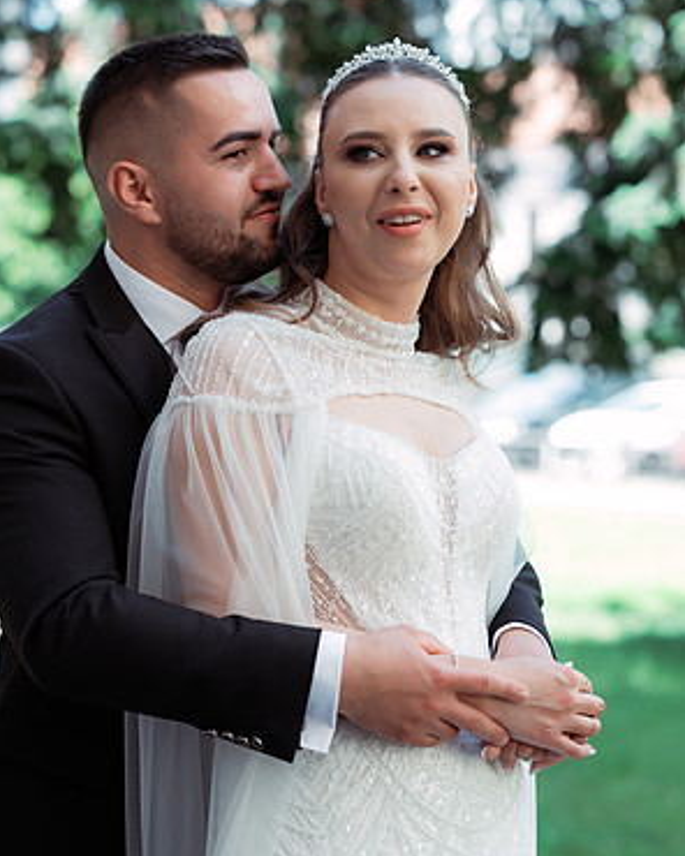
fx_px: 2458
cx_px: 341
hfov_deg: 15.9
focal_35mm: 97
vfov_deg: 19.8
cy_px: 472
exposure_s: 1/250
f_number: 3.5
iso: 200
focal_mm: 85
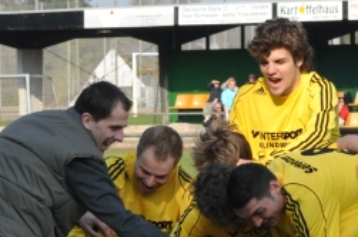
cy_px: 292
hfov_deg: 6.2
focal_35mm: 335
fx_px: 3323
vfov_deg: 4.1
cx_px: 211
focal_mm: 70
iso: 800
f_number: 8
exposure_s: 1/1000
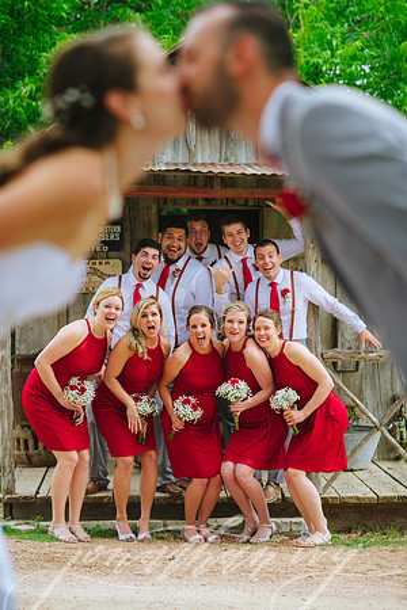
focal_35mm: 85
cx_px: 204
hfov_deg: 16.1
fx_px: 1441
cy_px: 305
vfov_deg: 23.9
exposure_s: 1/250
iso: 80
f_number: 2.5
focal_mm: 85
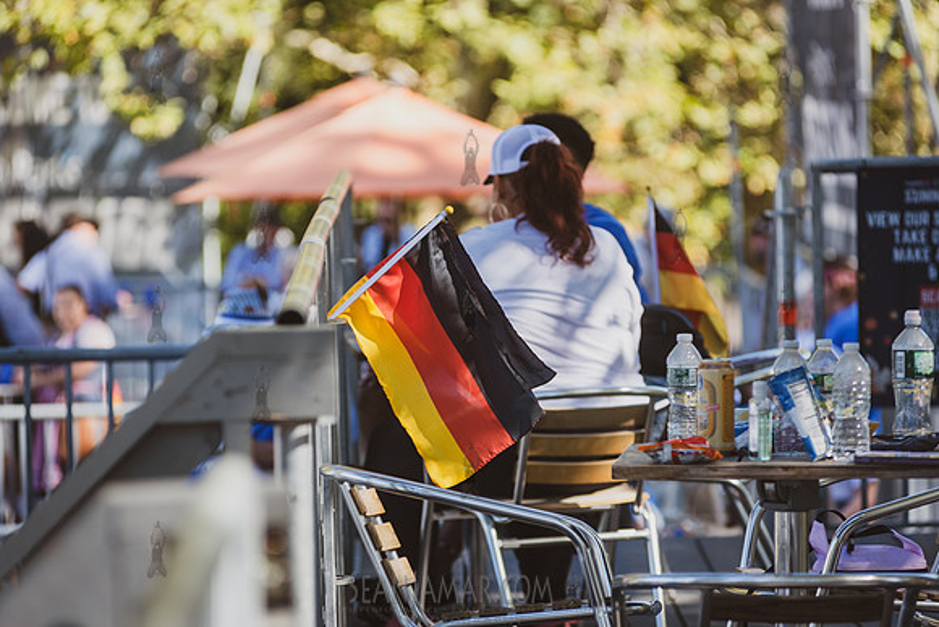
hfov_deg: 11.1
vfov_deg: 7.4
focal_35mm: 185
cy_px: 314
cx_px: 470
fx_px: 4826
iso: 250
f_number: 4.5
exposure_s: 1/500
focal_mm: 185
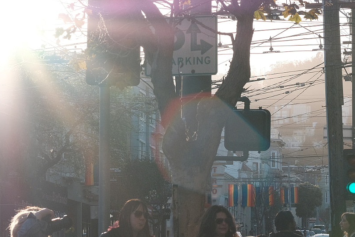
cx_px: 227
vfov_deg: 8.1
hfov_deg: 12.1
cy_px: 156
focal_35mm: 169
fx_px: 1667
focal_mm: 56
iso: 800
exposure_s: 1/900
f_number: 8
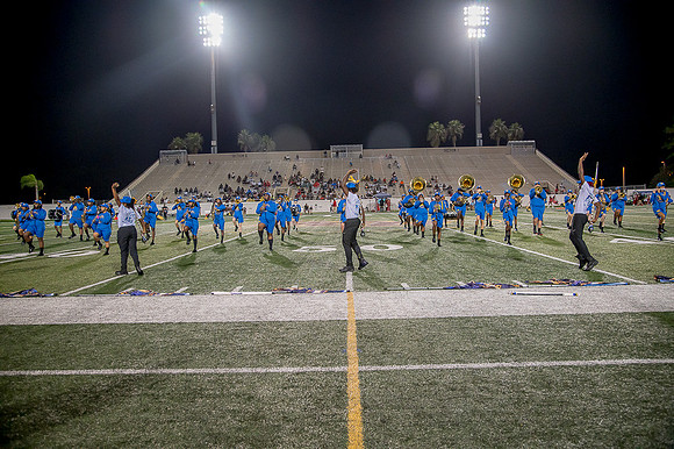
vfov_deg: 46.4
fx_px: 524
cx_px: 337
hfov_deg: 65.5
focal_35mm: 28
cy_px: 224
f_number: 4
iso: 2000
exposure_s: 1/200
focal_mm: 28
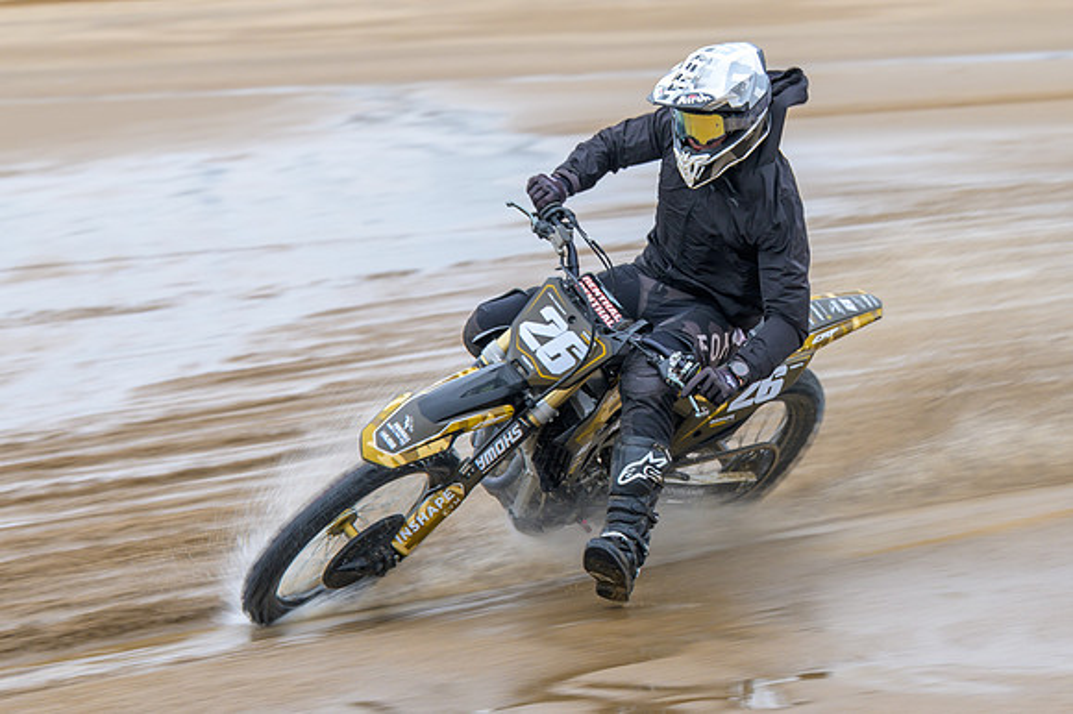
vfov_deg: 9.8
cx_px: 459
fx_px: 4142
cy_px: 274
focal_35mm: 139
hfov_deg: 14.8
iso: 90
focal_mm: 70
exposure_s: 1/200
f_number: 4
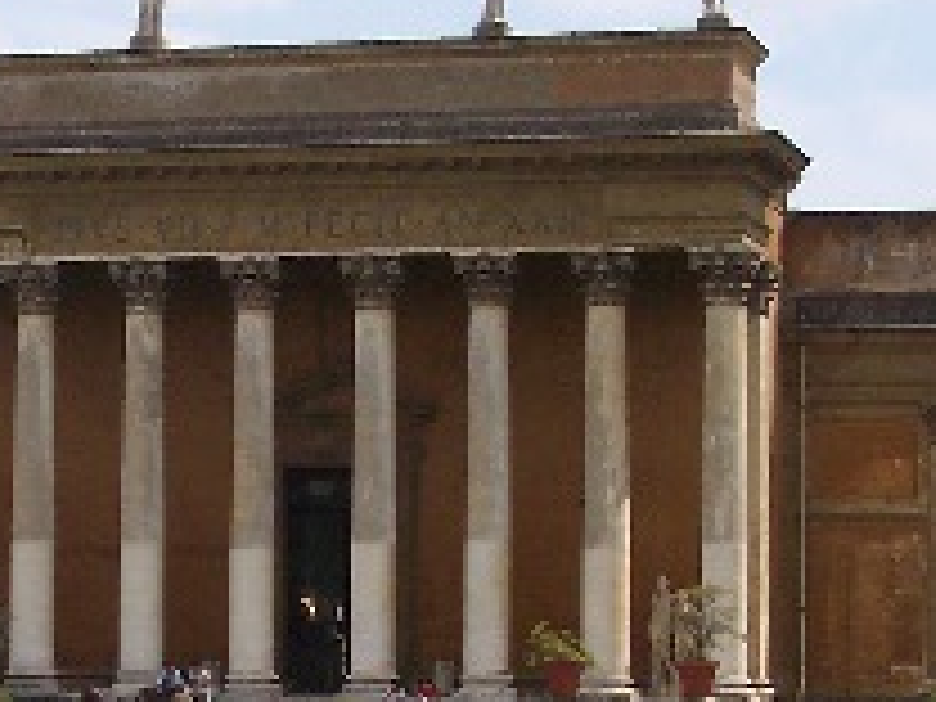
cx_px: 86
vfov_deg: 10.2
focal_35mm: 146
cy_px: 418
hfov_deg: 13.4
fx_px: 3948
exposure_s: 1/1000
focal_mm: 8
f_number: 4.8
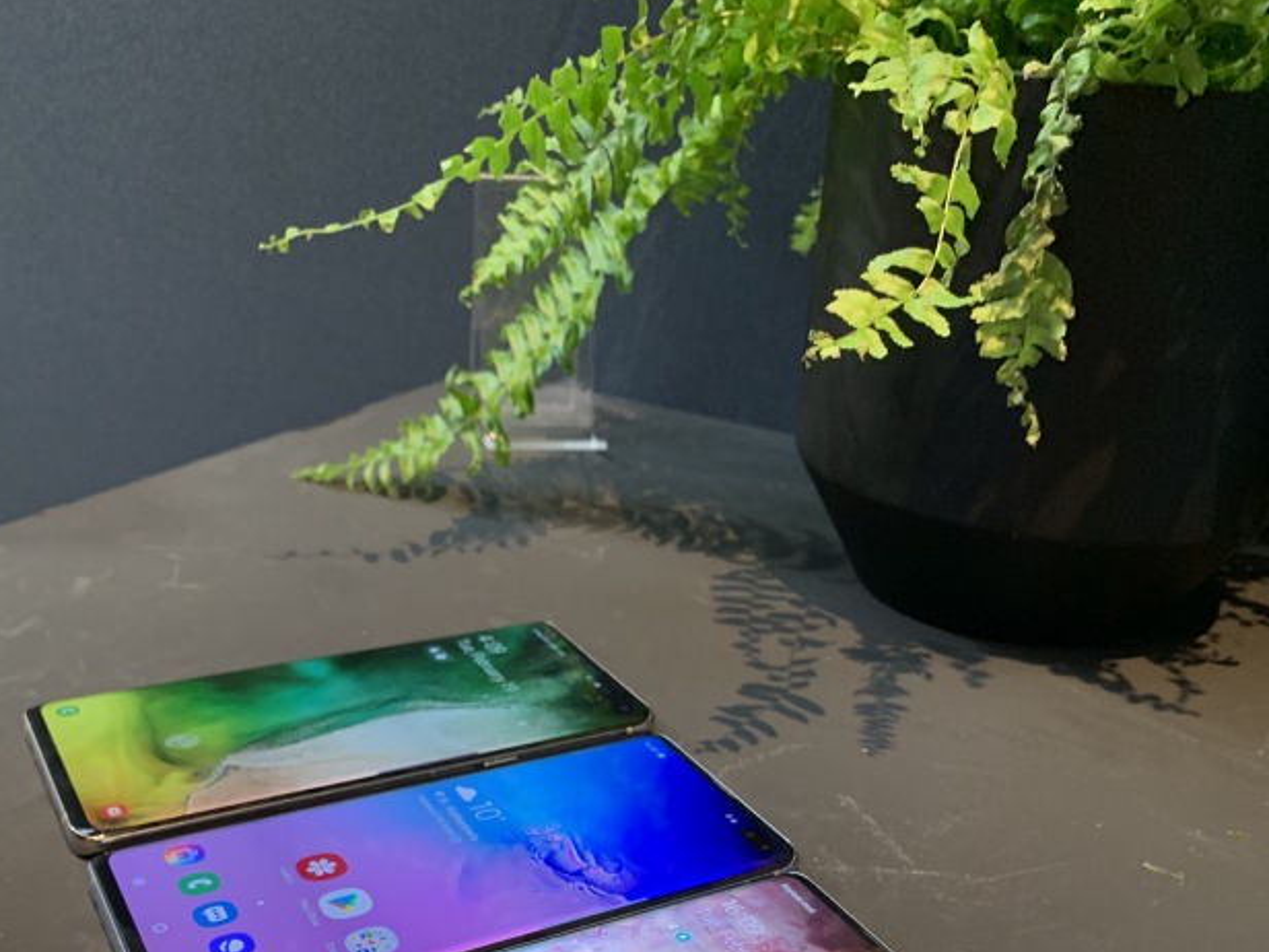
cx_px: 643
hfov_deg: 65.3
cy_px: 462
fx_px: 990
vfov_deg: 51.3
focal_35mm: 27
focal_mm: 4.25
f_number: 1.8
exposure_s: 1/50
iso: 200
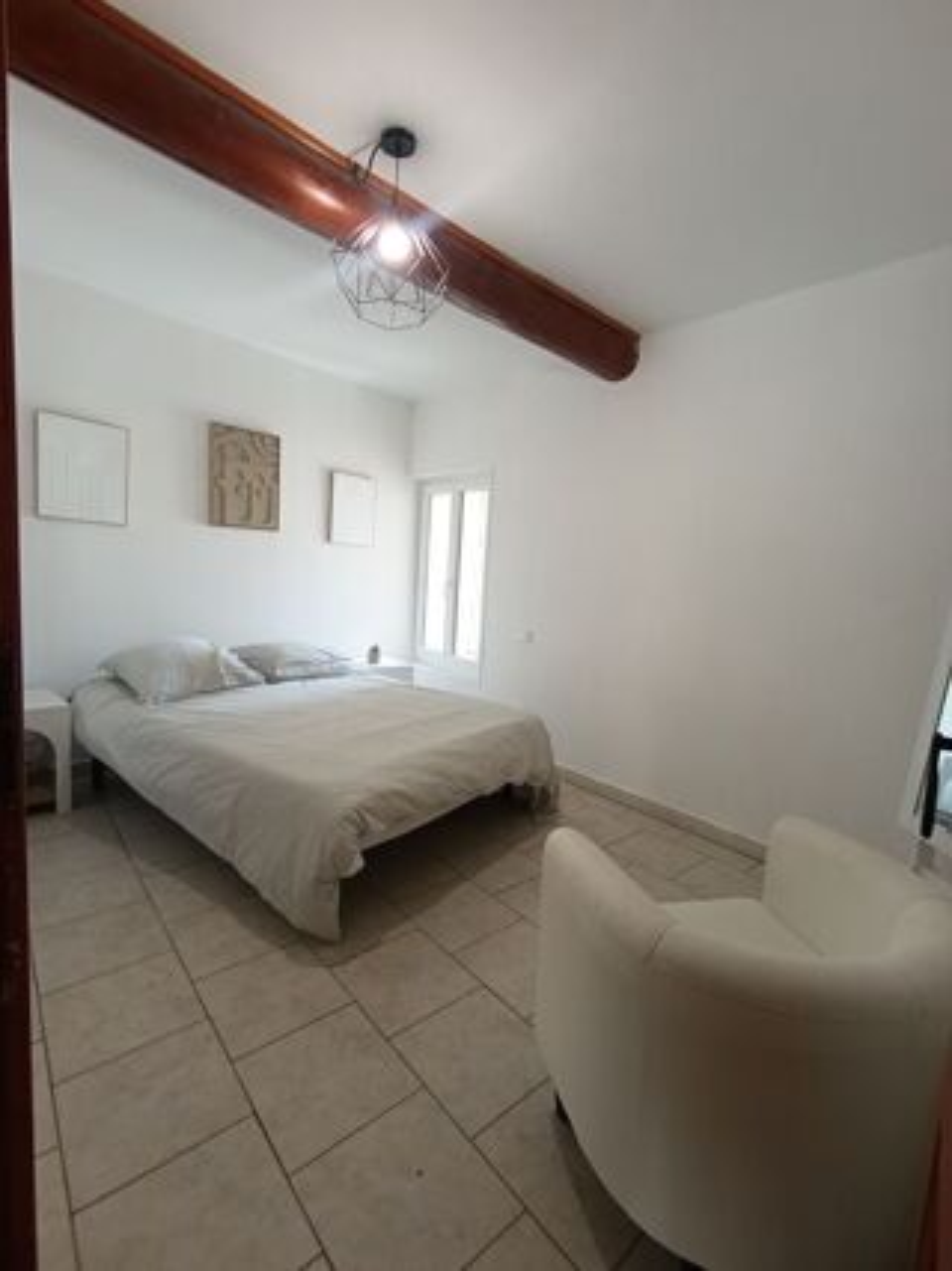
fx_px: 587
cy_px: 636
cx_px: 476
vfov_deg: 94.5
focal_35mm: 16
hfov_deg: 78.1
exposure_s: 1/50
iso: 200
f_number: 2.2
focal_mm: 1.65
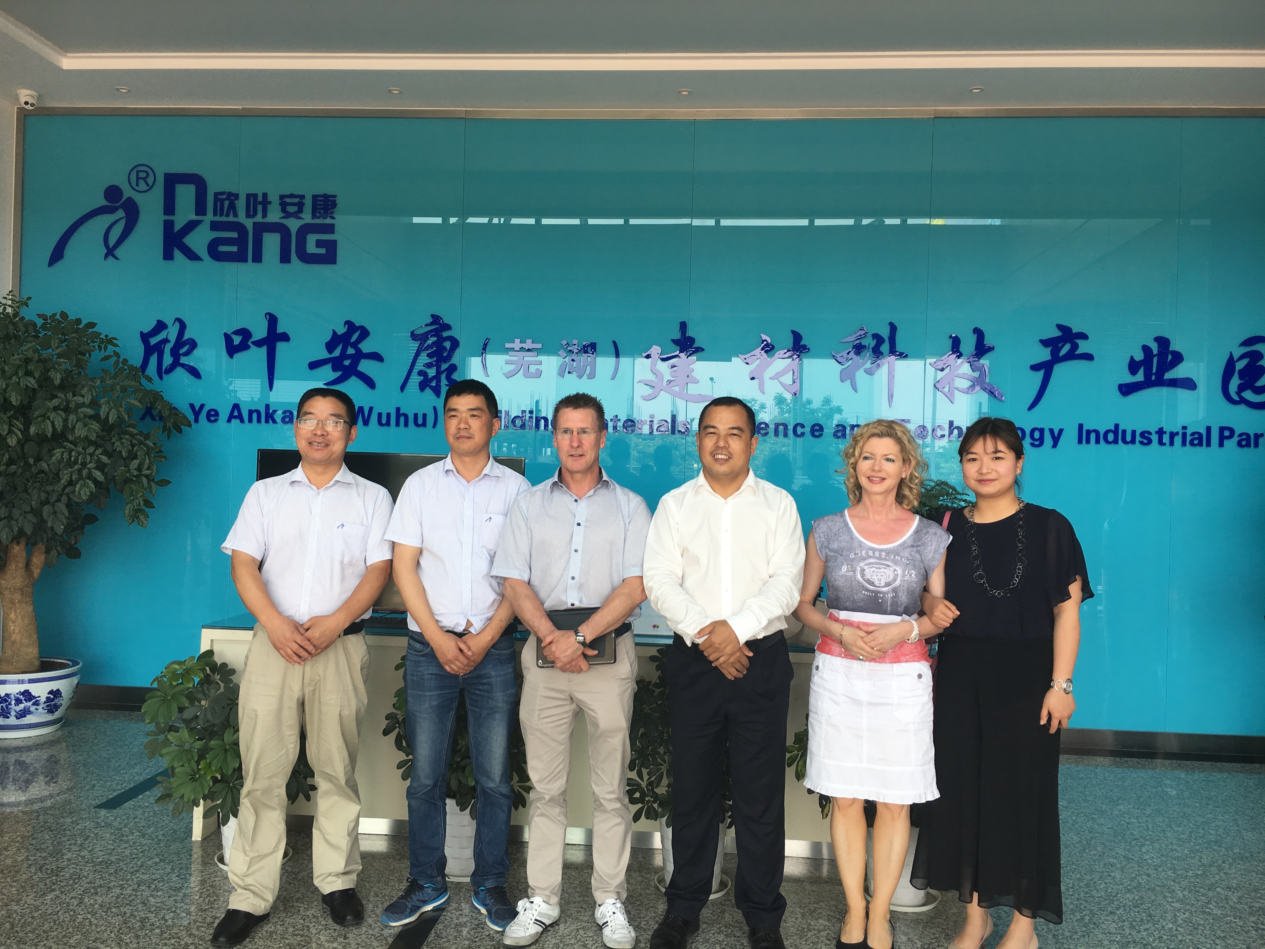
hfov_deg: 61.7
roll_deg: -2.6
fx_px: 1060
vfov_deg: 48.2
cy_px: 474
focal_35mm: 29
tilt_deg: -0.3
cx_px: 632
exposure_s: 1/106
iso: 25
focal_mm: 4.15
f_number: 2.2
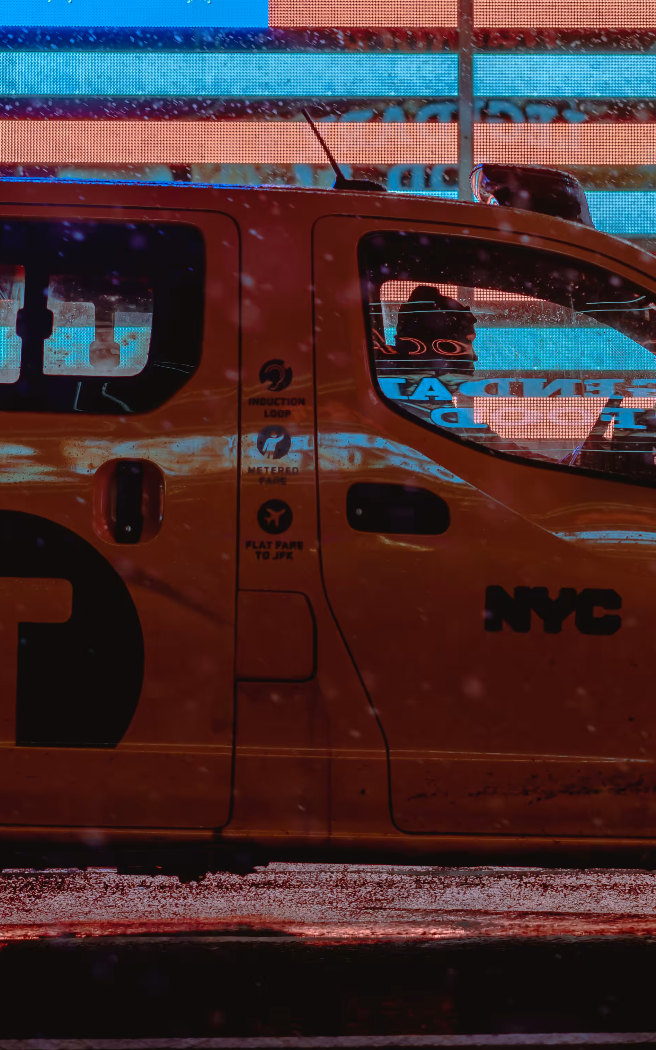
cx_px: 452
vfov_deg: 18.7
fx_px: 3175
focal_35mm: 111
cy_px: 317
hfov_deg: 11.8
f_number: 2
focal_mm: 55
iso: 100
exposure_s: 1/250
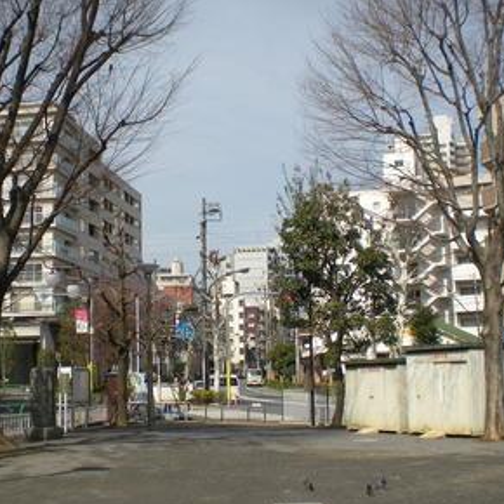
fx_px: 955
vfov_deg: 29.5
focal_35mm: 58
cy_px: 239
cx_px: 238
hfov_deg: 29.5
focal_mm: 6.3
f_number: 4.6
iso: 89
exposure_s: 1/855
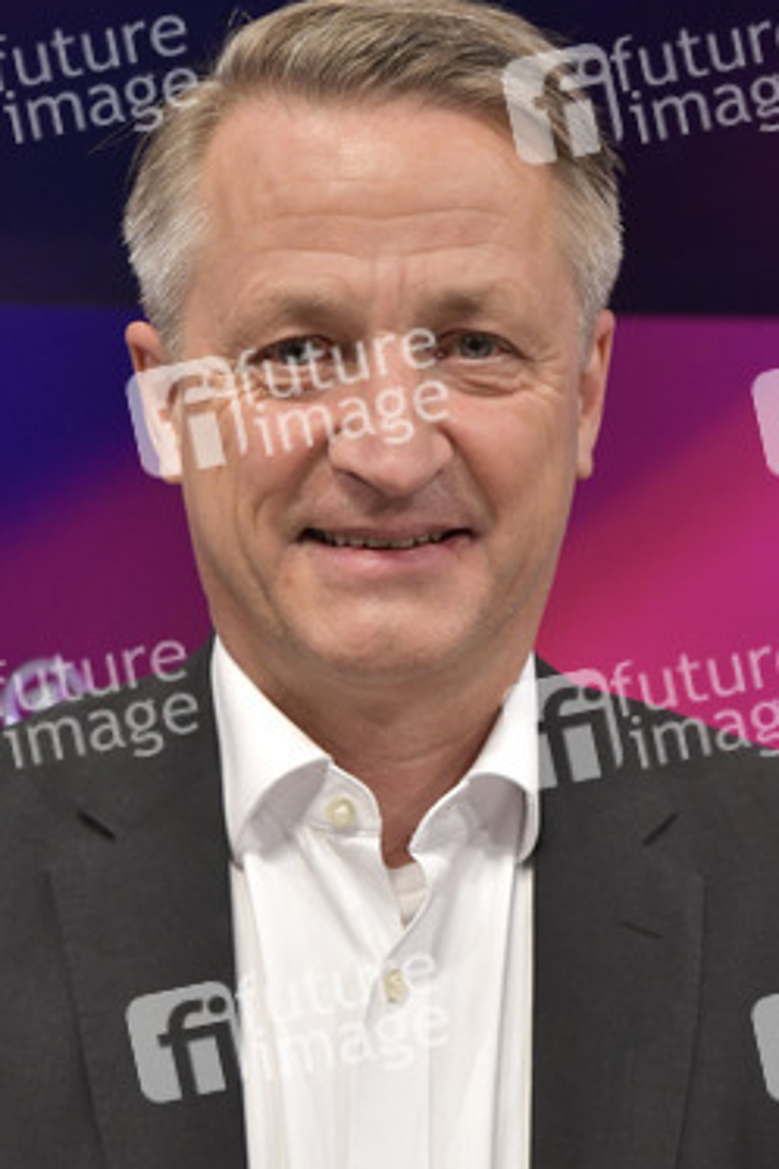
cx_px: 379
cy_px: 559
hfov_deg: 21.9
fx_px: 2014
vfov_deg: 32.4
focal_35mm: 62
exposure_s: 1/200
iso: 2500
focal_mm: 58
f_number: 6.3
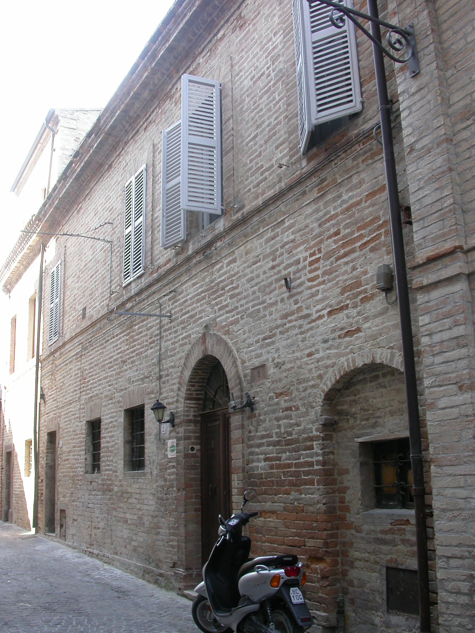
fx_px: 695
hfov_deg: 37.7
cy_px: 316
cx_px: 238
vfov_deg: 49.0
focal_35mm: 38
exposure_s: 1/99.5
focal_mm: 7.85
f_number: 3.7
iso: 100
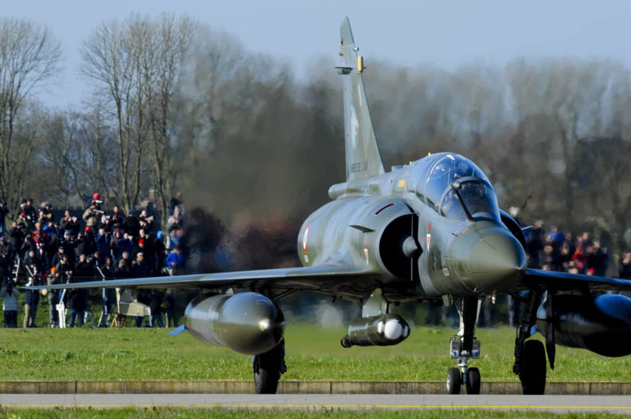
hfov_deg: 3.4
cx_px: 316
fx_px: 10508
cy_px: 210
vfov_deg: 2.3
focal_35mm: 600
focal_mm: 600
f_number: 20
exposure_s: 1/125
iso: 250
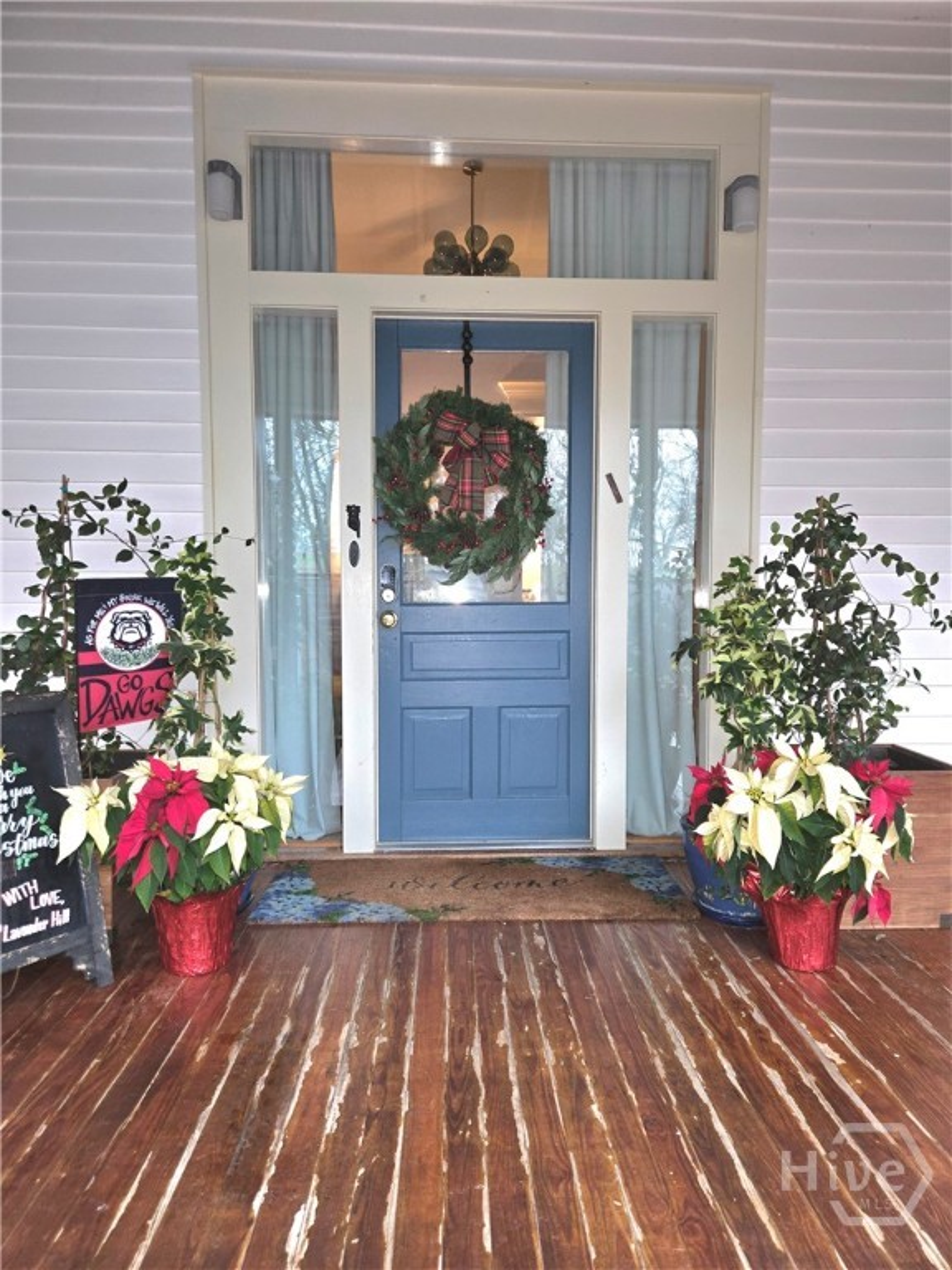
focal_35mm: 23
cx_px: 476
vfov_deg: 73.9
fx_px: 843
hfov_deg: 58.9
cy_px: 635
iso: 160
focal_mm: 5.4
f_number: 1.8
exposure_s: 1/12
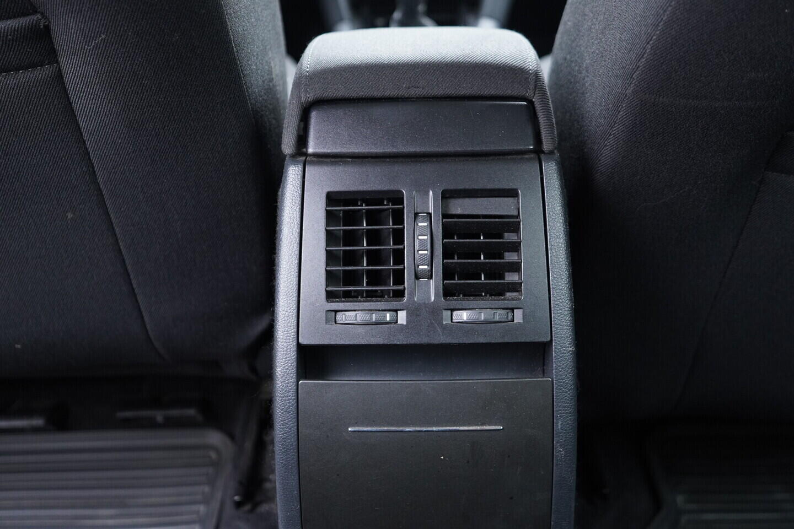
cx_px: 397
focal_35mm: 36
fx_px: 794
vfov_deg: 36.9
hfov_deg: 53.1
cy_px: 264
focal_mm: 24
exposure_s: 1/40
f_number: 2.8
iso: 1250
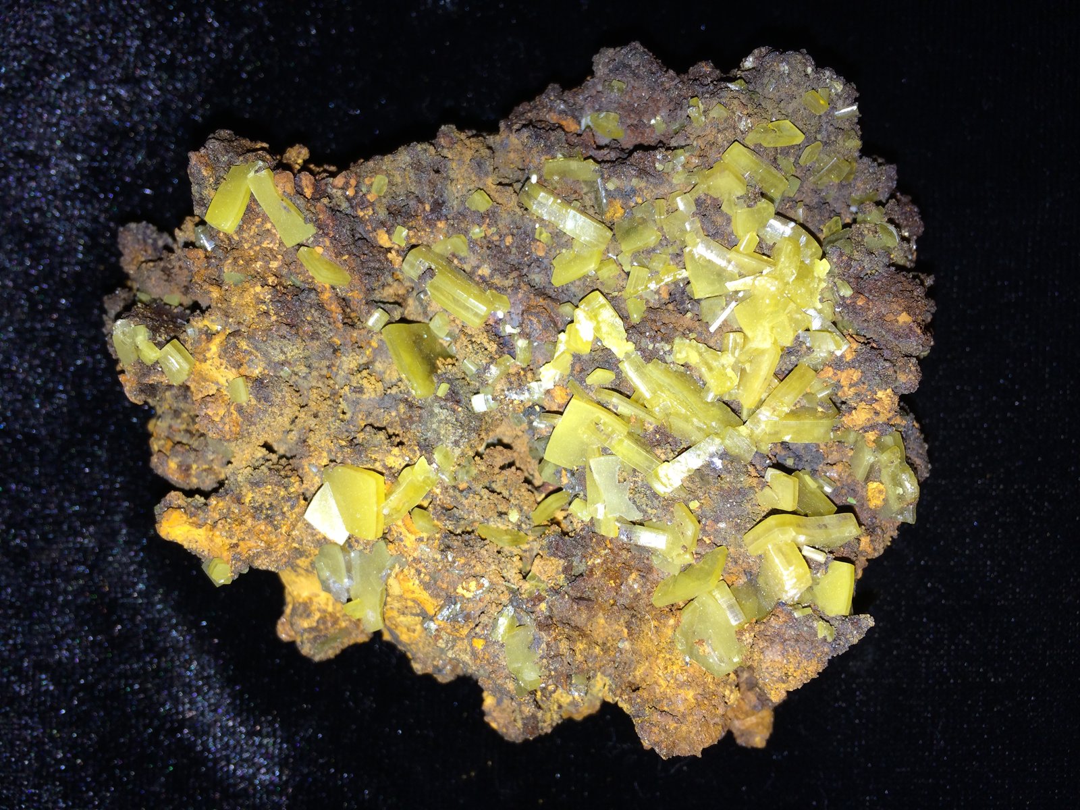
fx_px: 936
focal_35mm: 30
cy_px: 405
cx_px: 540
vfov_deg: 46.8
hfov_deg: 60.0
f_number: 2.2
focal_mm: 4.12
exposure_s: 1/148
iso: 32
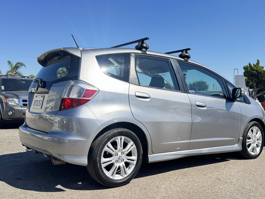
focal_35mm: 35
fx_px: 268
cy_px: 109
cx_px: 142
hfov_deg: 52.6
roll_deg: -0.8
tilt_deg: -2.7
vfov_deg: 40.7
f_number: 1.78
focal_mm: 6.76
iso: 80
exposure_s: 1/2331
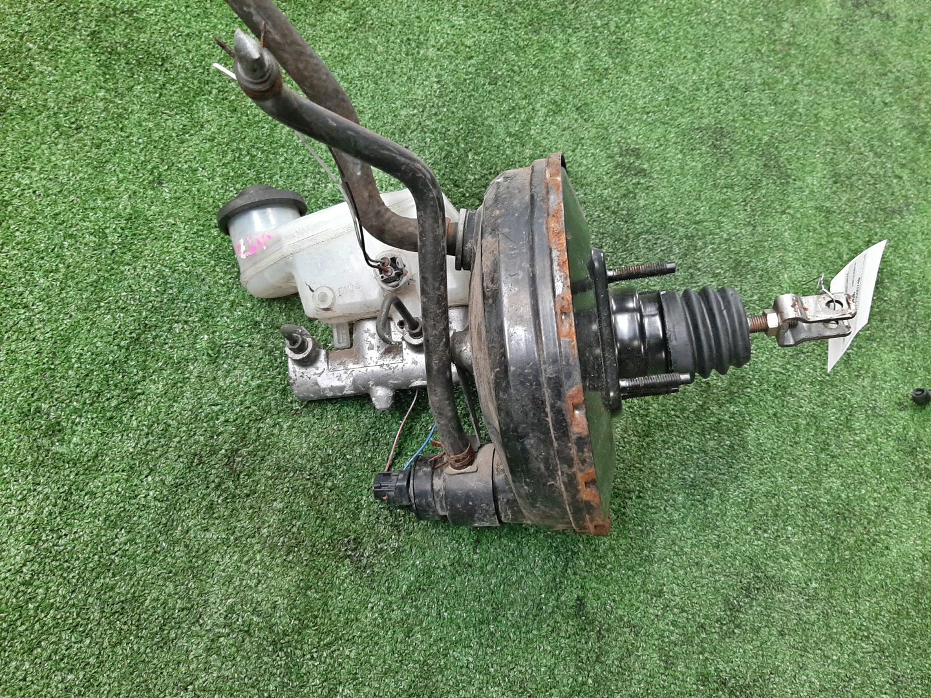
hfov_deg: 67.3
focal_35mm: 26
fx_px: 699
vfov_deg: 53.1
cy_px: 349
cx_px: 466
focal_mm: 3.93
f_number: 1.7
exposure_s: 1/50
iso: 221
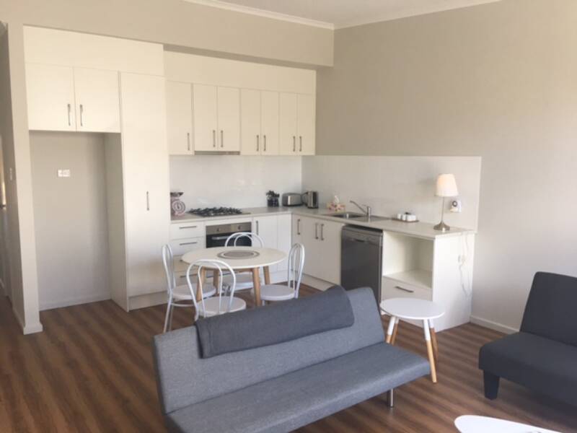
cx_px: 288
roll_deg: -0.3
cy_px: 216
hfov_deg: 61.7
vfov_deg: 48.2
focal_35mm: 29
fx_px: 483
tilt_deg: -7.0
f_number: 2.2
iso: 25
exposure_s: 1/33
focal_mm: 4.15
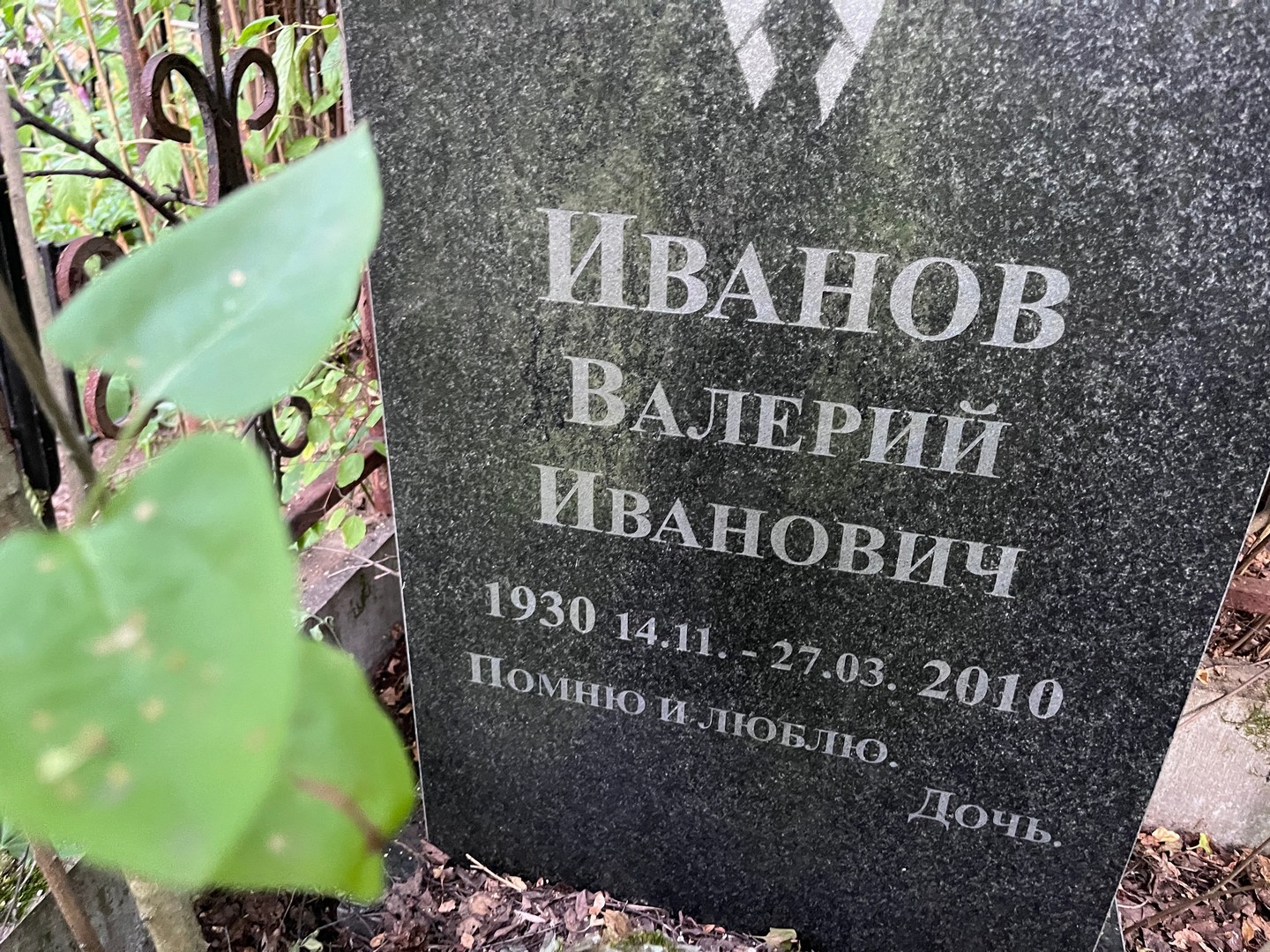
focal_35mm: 26
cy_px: 476
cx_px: 635
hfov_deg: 67.3
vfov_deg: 53.1
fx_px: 954
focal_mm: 5.1
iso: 500
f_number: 1.6
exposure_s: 1/40
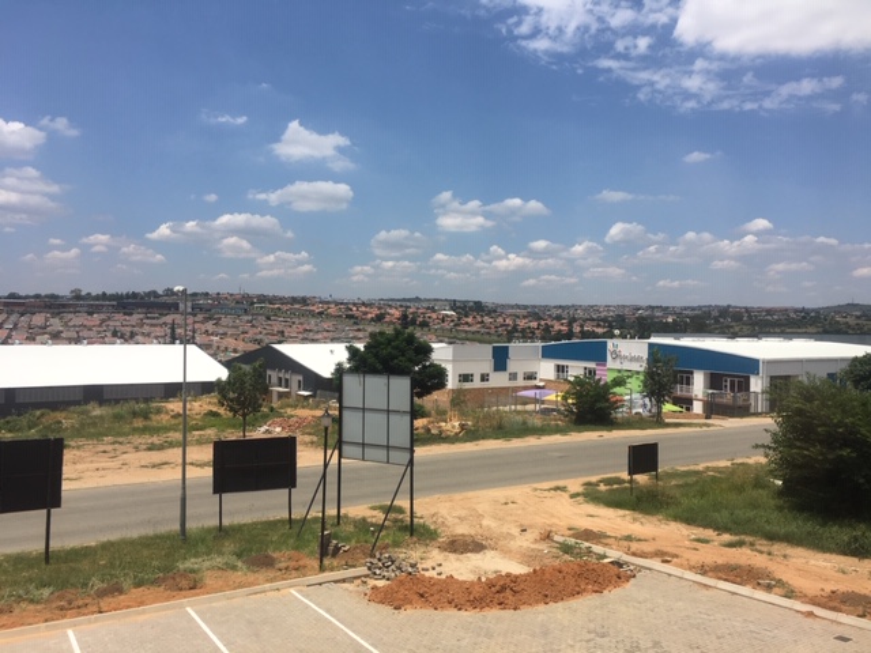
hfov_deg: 61.7
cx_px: 436
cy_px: 326
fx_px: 730
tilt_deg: -1.1
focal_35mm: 29
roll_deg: -0.5
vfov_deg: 48.2
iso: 25
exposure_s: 1/2653
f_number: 2.2
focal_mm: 4.15
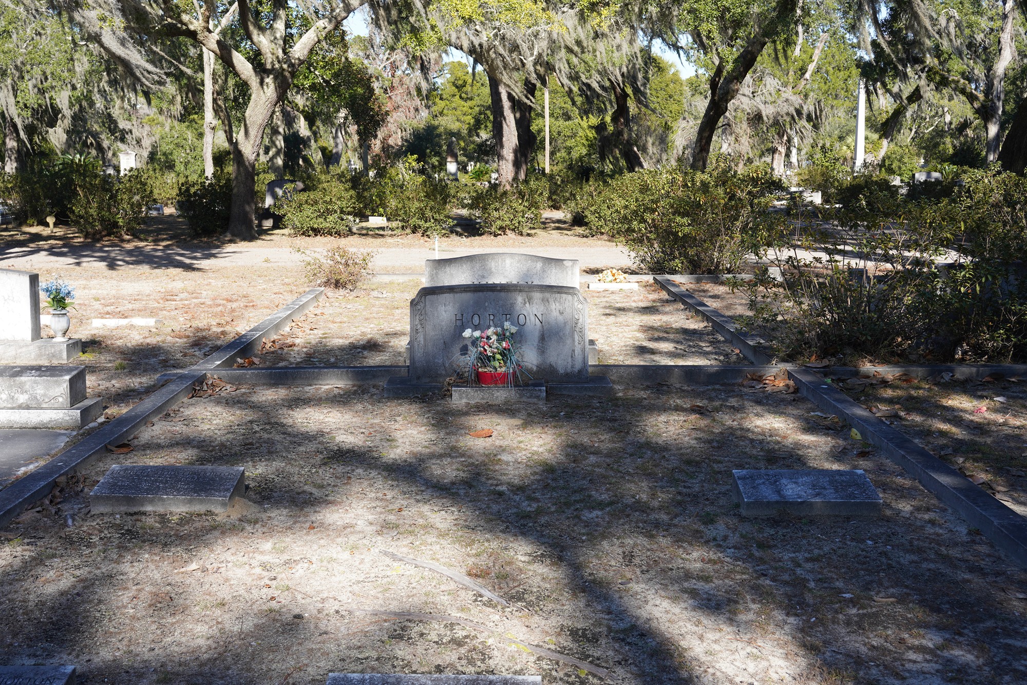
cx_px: 514
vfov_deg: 31.9
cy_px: 342
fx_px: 1198
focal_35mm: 42
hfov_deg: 46.4
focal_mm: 42
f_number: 11
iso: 200
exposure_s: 1/100
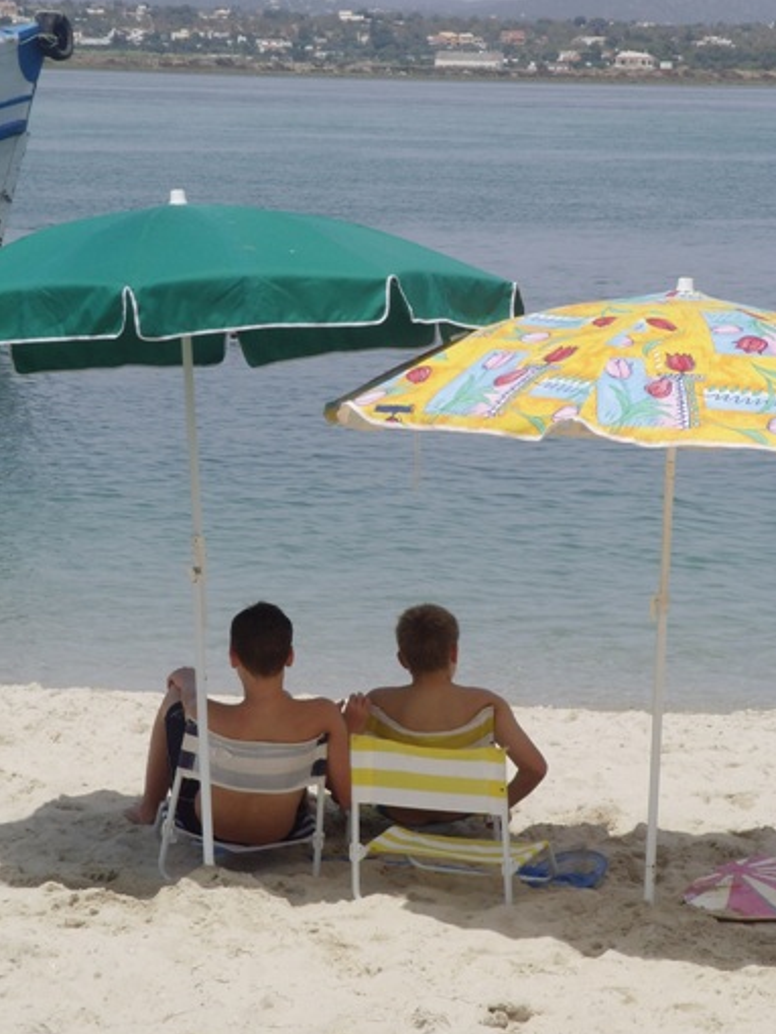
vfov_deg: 13.4
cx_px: 353
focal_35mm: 147
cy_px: 569
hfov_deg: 10.1
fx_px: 4392
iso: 80
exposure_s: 1/350
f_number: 8
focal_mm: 19.8
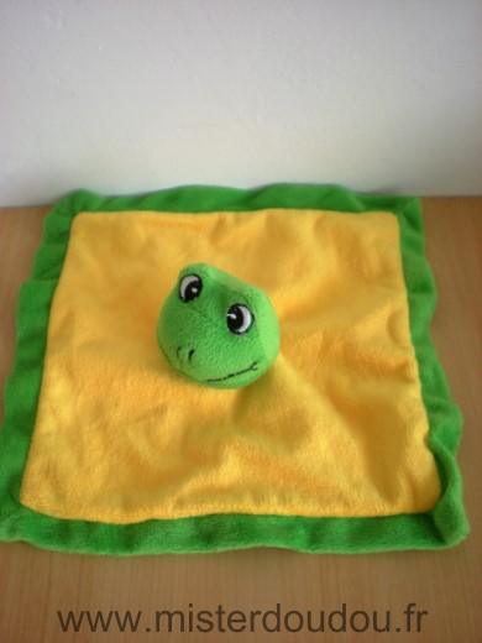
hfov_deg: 37.7
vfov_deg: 49.0
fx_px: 705
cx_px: 241
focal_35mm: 38
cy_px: 322
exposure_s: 1/58.3
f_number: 3.1
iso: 92
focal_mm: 6.3
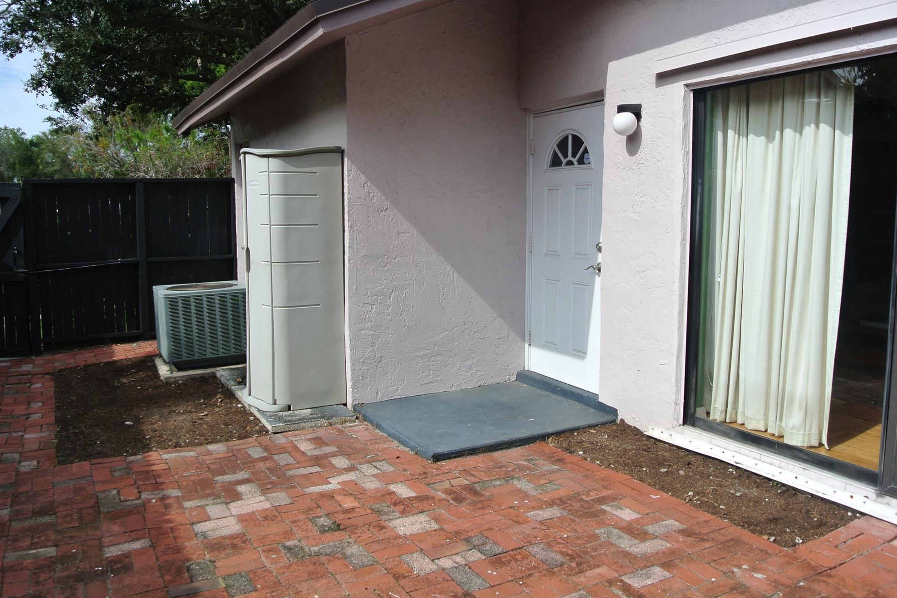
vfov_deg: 46.4
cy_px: 303
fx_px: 698
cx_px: 440
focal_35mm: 28
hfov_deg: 65.5
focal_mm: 10
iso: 100
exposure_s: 1/400
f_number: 4.5
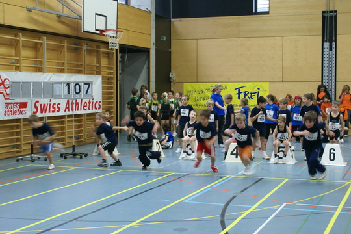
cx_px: 176
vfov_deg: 22.6
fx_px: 585
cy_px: 117
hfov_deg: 33.4
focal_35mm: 60
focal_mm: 40
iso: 400
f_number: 5.6
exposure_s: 1/20
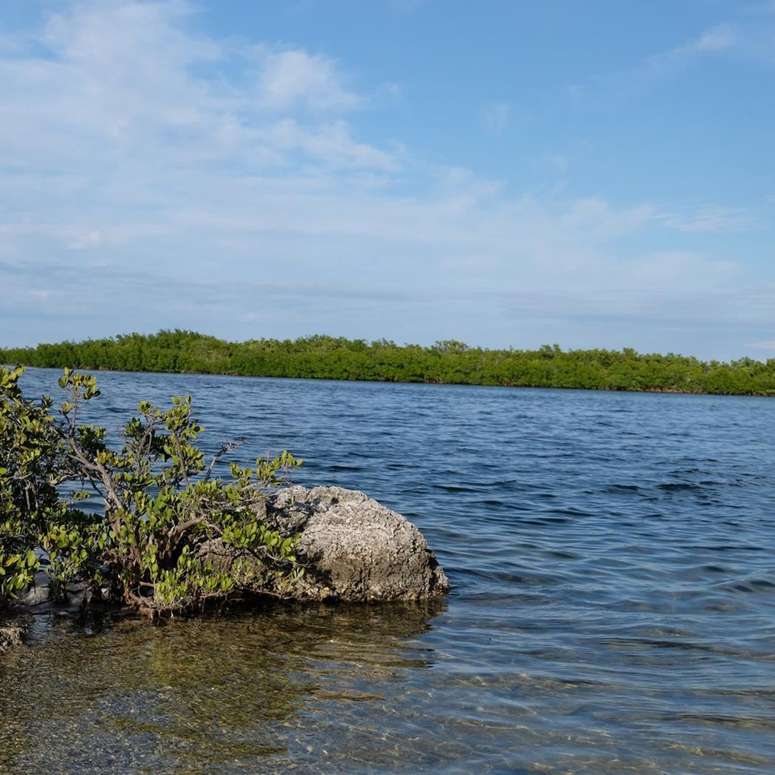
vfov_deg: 32.8
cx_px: 201
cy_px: 381
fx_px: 1317
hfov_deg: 32.2
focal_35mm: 52
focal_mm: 26.5
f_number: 3.2
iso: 200
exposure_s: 1/3200
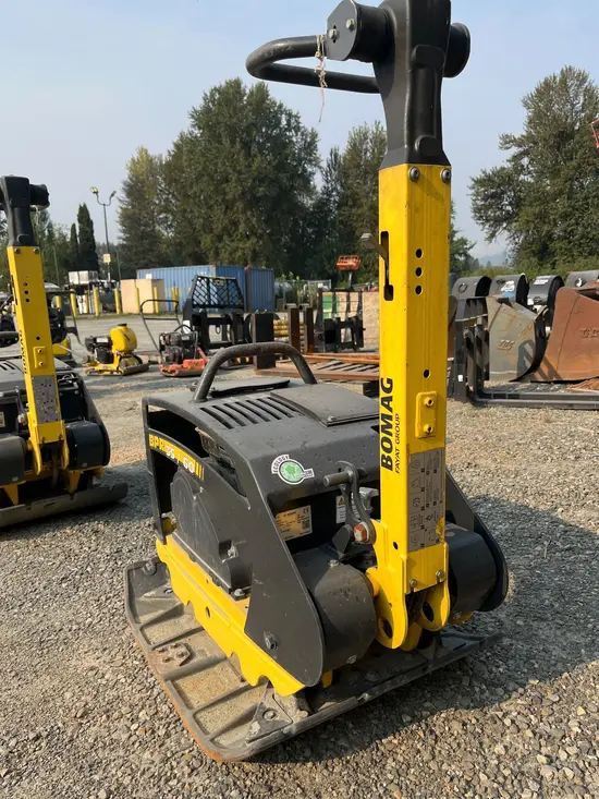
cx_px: 300
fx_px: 600
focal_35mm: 26
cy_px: 400
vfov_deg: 67.3
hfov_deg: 53.1
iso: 50
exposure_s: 1/2410
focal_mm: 5.1
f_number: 1.6
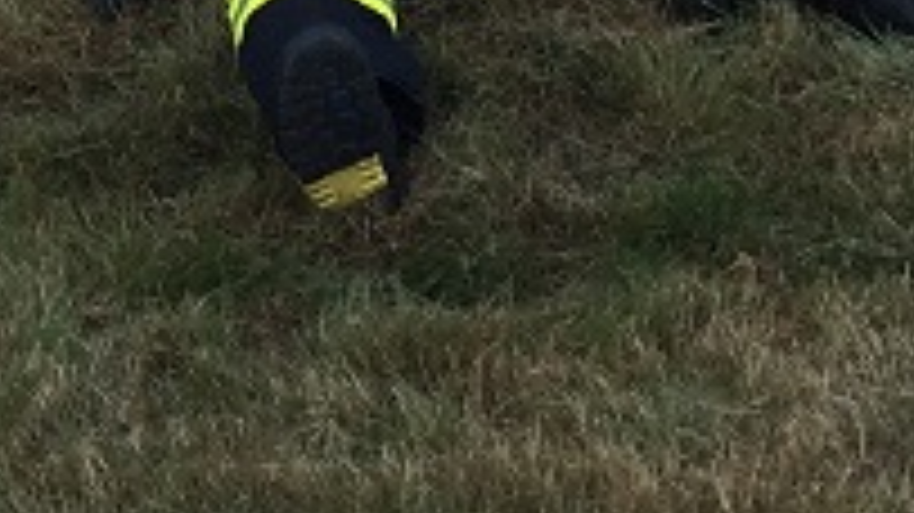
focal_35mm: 159
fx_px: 3852
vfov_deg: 7.0
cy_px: -900
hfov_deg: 13.5
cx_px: 275
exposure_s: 1/169
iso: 32
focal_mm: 4.15
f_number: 2.2
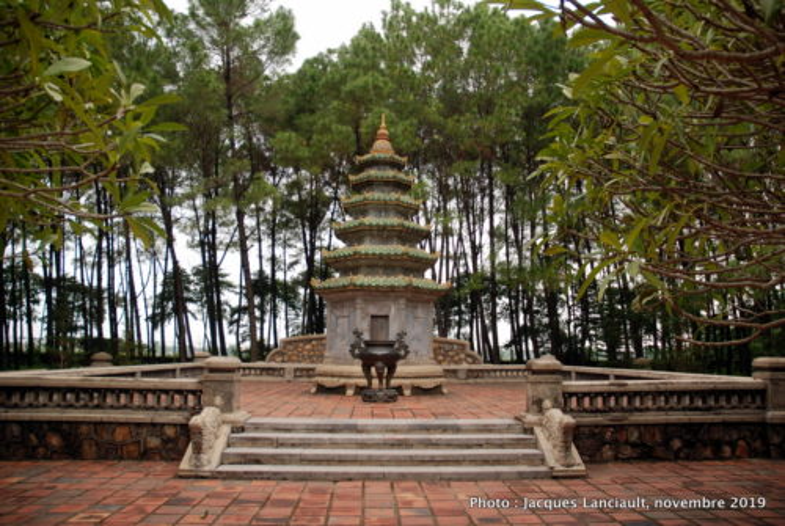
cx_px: 392
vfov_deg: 48.1
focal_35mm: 27
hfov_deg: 67.3
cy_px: 263
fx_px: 590
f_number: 4.5
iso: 100
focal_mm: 18
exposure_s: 1/250
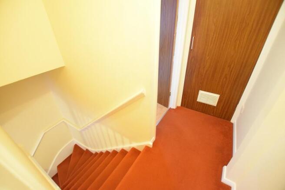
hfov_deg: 100.4
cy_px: 95
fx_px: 119
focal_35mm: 15
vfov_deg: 77.3
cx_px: 142
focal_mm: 10
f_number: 3.5
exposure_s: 1/50
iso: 6400
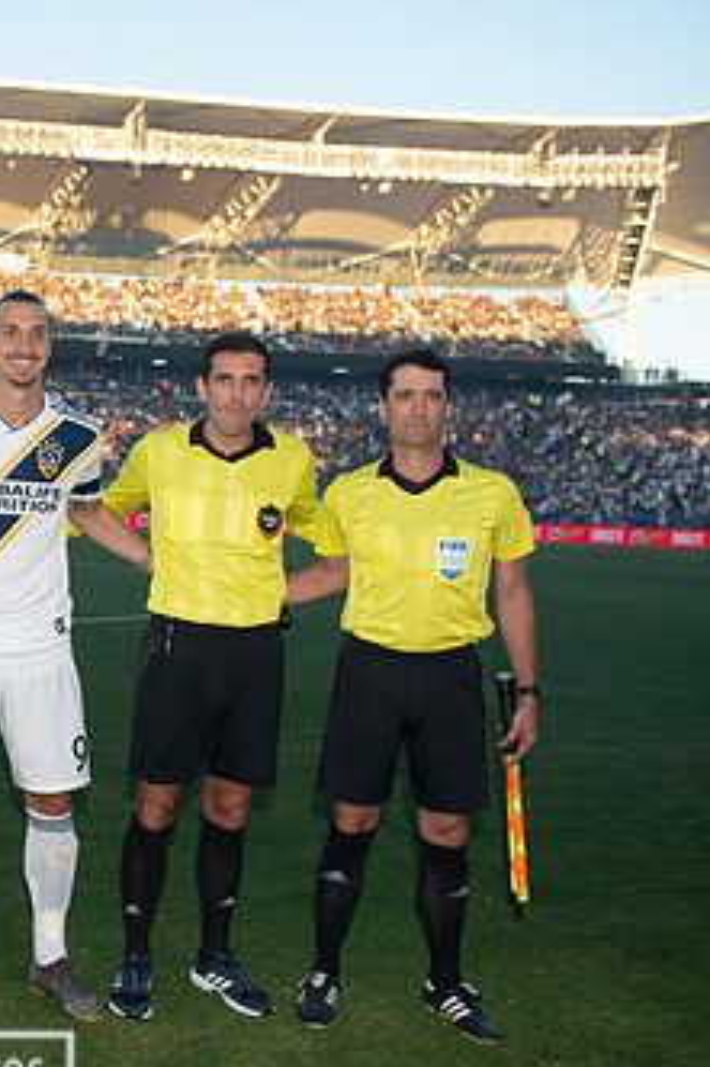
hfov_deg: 27.7
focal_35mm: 42
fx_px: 1244
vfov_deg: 46.3
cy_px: 593
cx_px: -154
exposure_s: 1/500
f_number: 4.5
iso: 160
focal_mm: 24
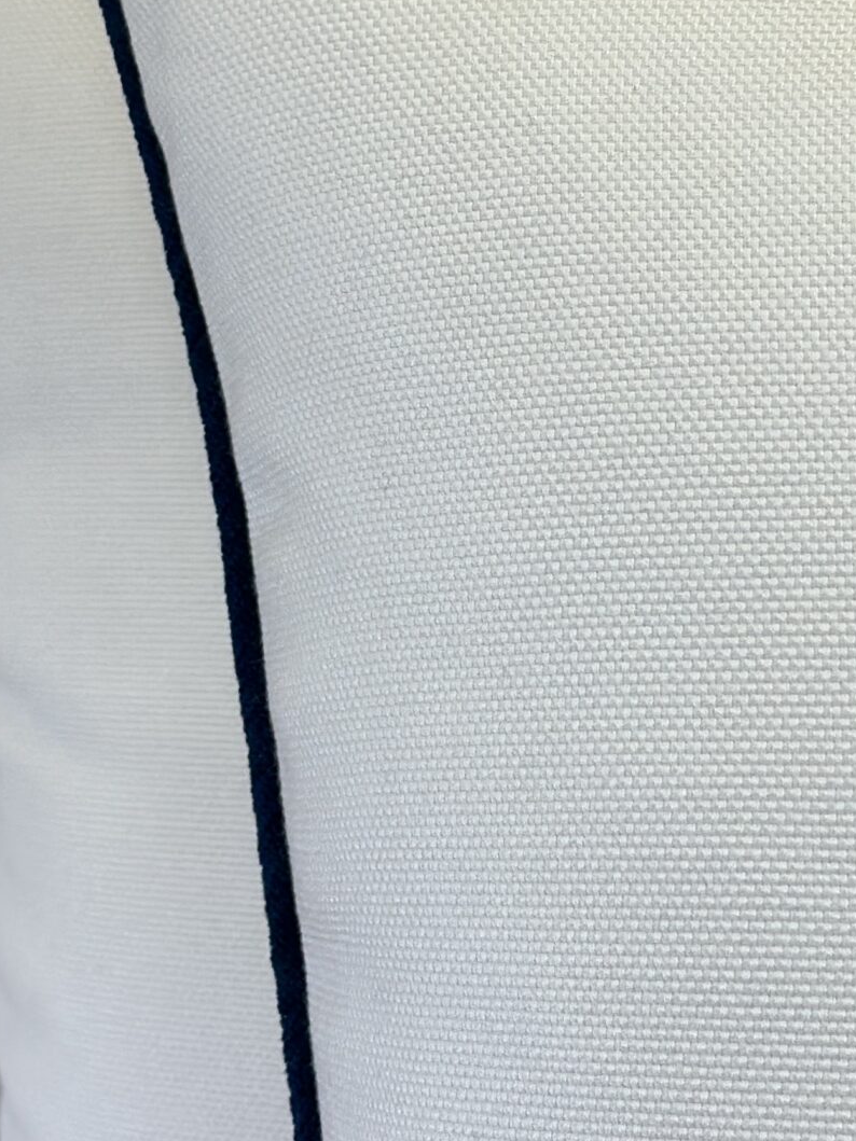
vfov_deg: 16.9
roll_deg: +3.2
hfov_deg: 12.7
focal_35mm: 116
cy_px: 246
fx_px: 3825
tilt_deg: -11.4
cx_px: 646
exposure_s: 1/344
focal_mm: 6.86
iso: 80
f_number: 1.78
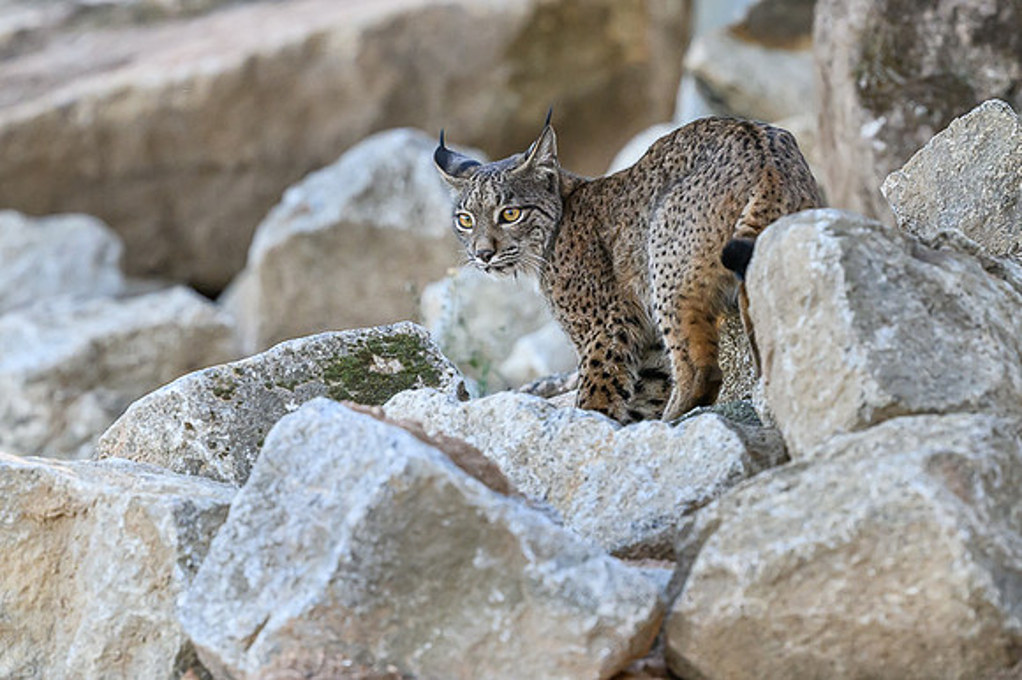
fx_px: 17678
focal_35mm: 623
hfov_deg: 3.3
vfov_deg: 2.2
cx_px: 444
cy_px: 433
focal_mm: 400
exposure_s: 1/2000
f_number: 4
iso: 1400
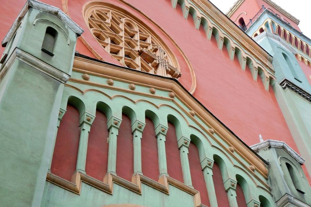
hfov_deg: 35.1
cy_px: 104
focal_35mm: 57
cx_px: 156
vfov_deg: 23.8
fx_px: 492
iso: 200
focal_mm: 38
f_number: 5.6
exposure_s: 1/250
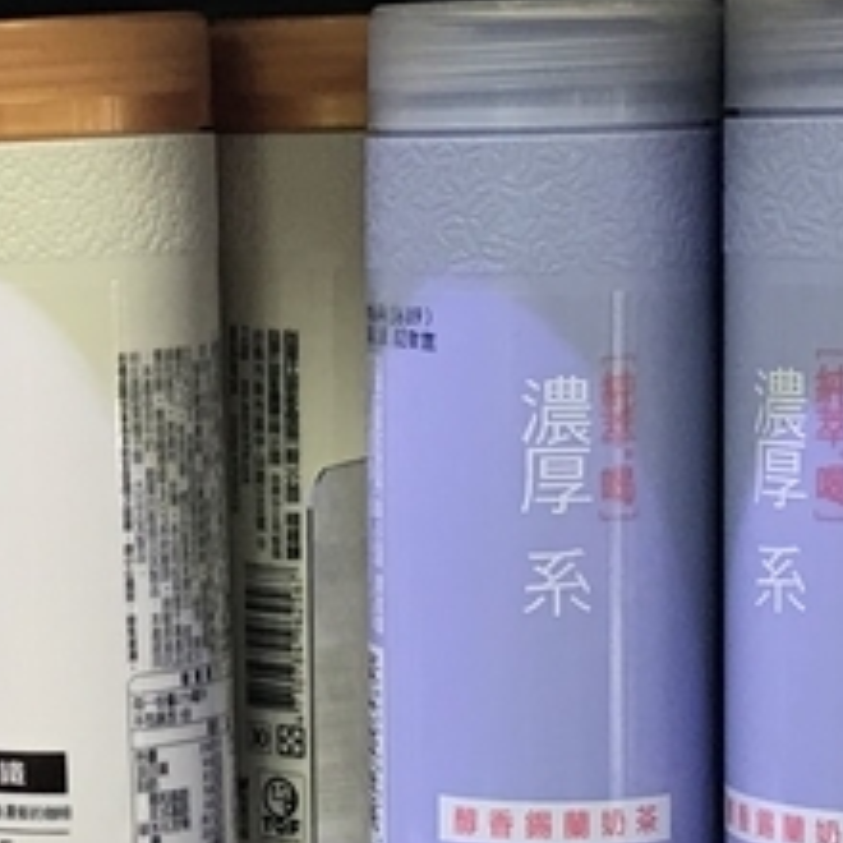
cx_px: -130
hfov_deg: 12.7
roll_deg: +1.5
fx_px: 3720
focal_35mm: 135
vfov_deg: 12.9
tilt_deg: -8.4
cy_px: 586
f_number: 1.8
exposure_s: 1/30
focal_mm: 3.99
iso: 25
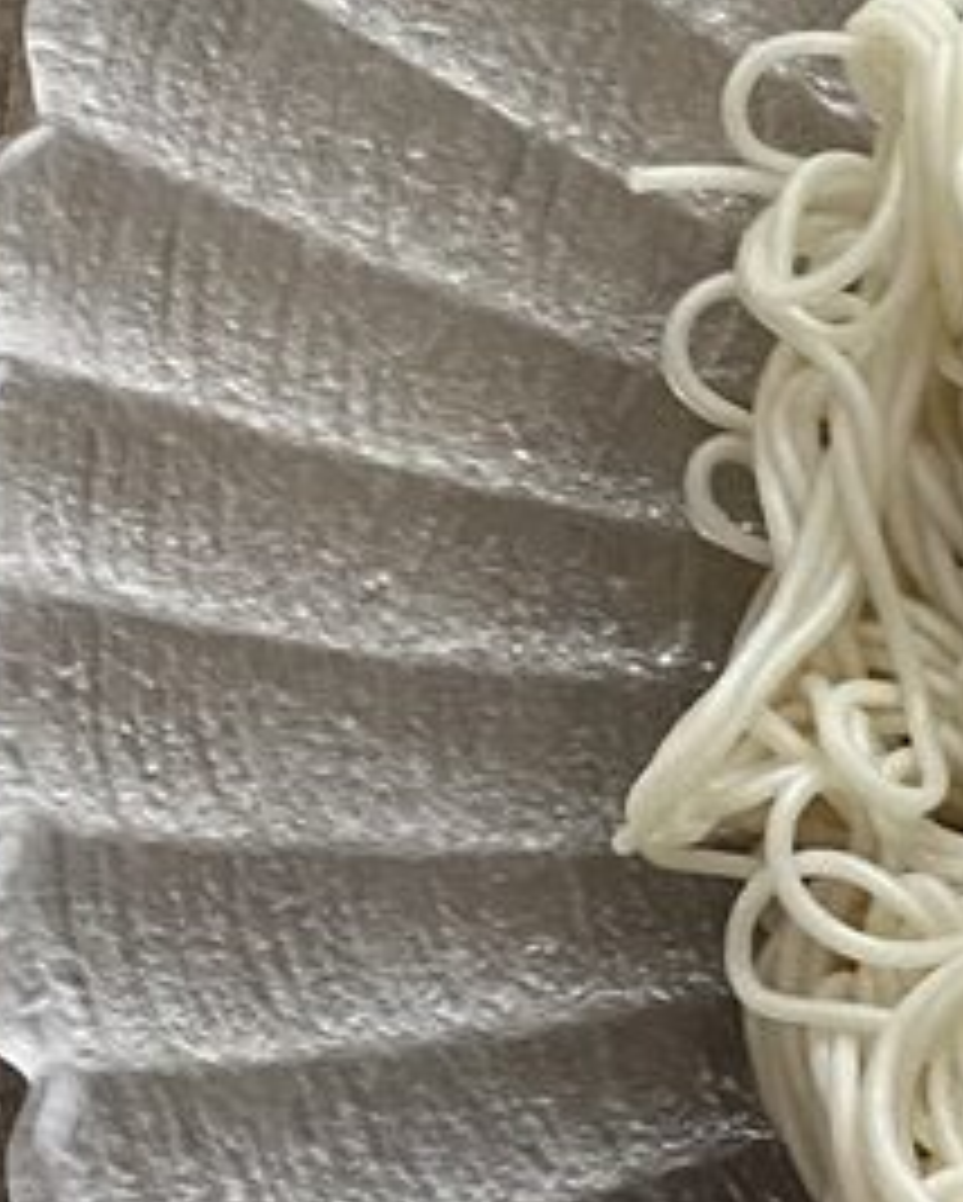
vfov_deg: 16.8
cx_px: 1814
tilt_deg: -75.2
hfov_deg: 12.2
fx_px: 4057
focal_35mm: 114
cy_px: 392
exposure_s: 1/40
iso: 640
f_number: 1.8
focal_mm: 4.25
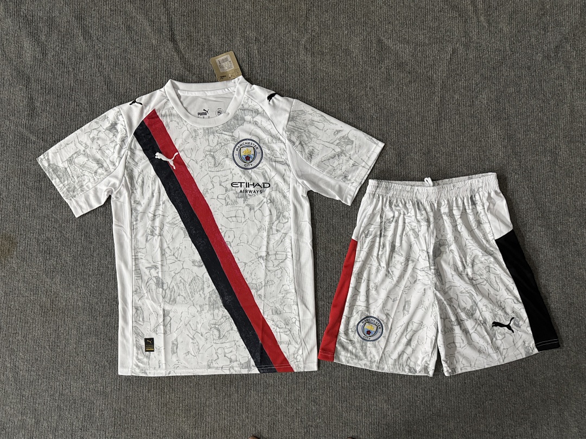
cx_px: 293
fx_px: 406
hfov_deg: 71.6
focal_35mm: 24
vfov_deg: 56.8
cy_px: 220
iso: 500
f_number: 1.78
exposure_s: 1/60
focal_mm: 6.76
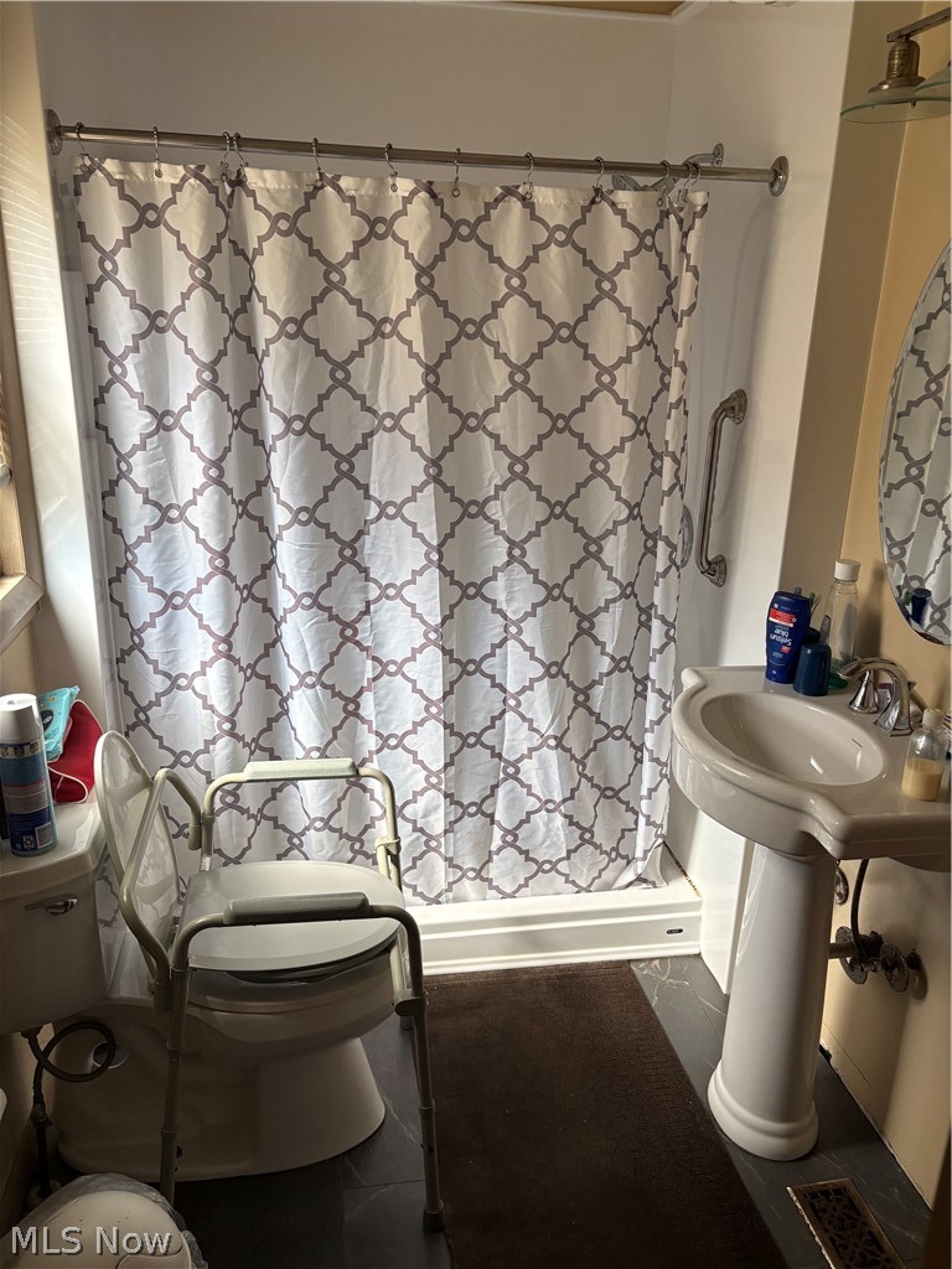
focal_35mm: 26
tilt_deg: -17.0
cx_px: 476
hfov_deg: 53.1
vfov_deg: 67.3
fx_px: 953
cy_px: 634
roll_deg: -0.9
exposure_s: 1/104
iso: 125
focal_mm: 5.96
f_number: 1.6
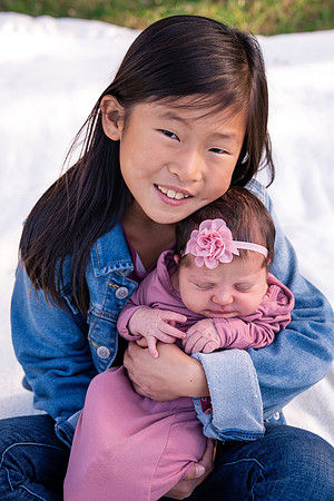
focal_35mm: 70
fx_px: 974
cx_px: 167
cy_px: 250
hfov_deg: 19.5
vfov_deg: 28.8
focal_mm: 70
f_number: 5.6
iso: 640
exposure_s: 1/250
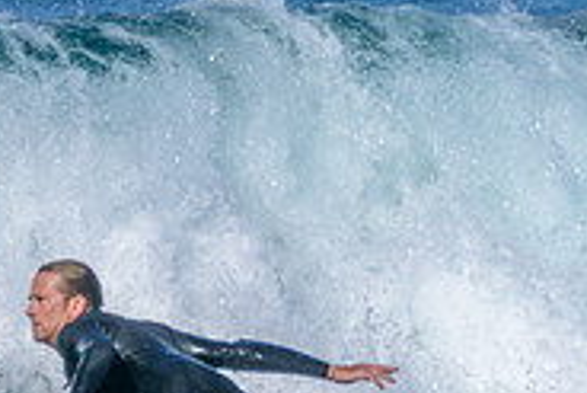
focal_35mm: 2886
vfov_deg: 0.5
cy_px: 410
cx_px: 62
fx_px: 47094
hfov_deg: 0.7
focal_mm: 750
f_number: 11
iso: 500
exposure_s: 1/2000
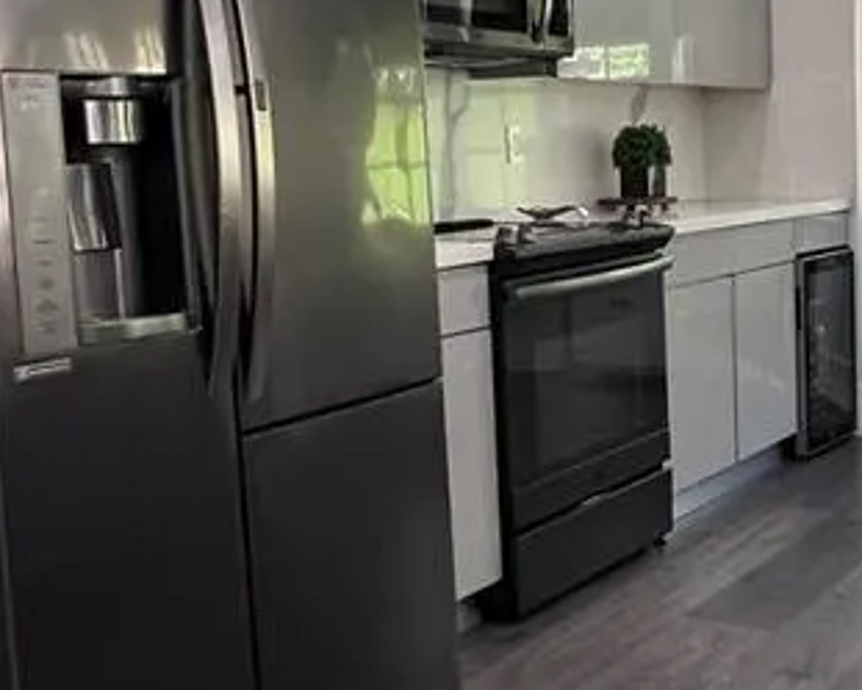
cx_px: 704
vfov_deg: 30.7
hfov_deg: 36.6
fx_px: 1250
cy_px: 263
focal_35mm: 49
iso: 200
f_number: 1.8
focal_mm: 1.57
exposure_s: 1/60
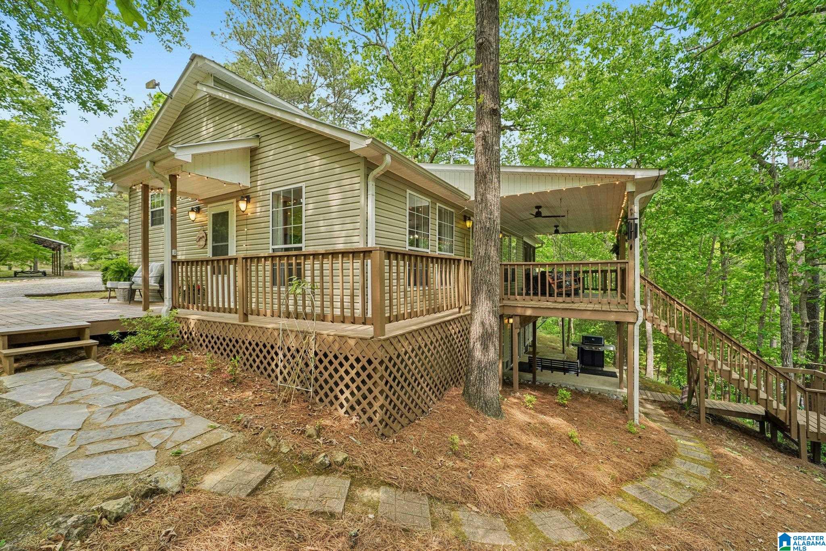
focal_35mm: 14
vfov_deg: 81.2
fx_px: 321
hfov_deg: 104.3
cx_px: 413
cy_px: 276
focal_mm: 14
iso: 400
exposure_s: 1/100
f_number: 8
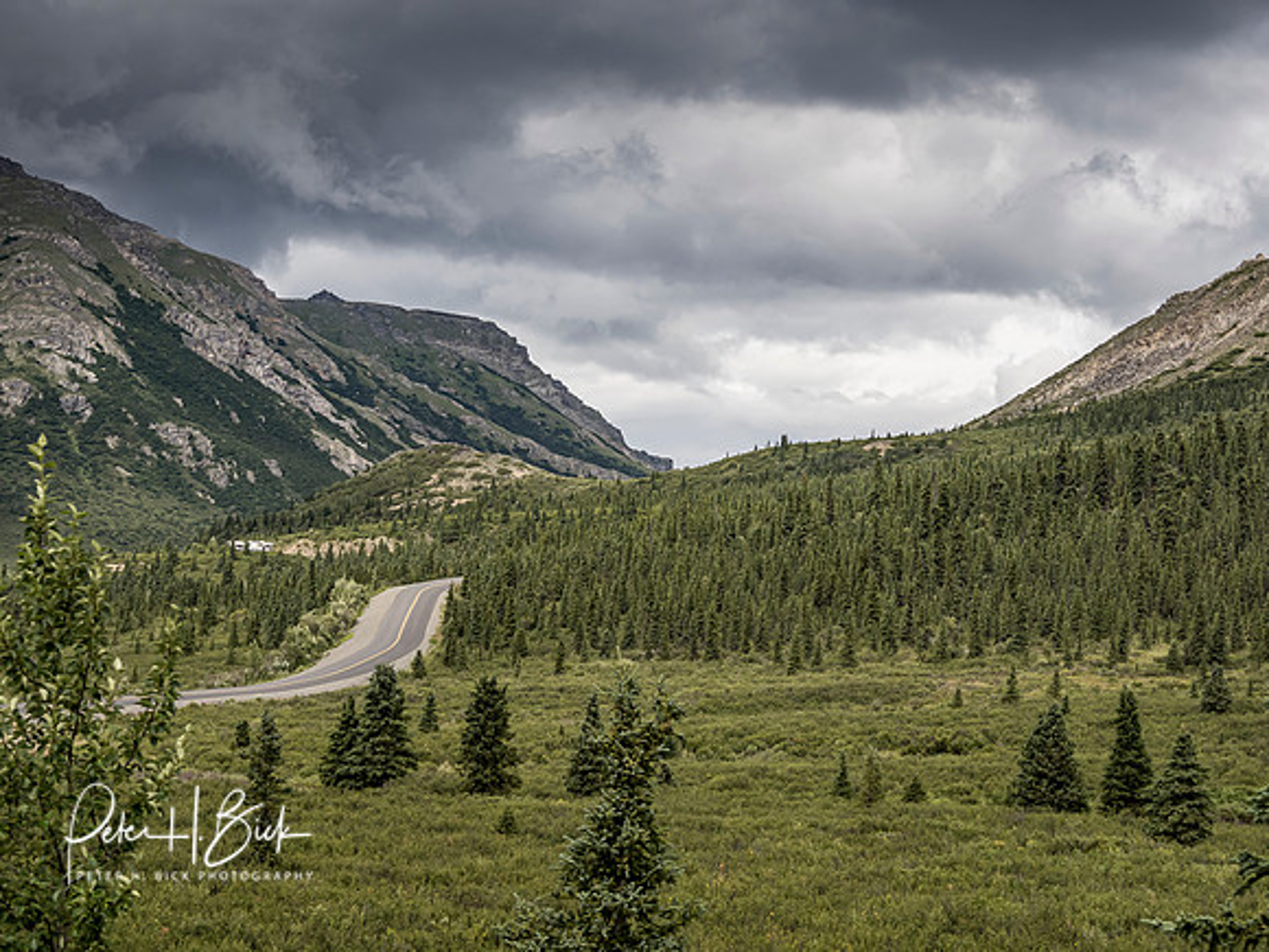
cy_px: 476
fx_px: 2566
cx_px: 634
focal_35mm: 70
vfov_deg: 21.0
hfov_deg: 27.8
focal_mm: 35
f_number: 6.3
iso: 400
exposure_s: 1/1000
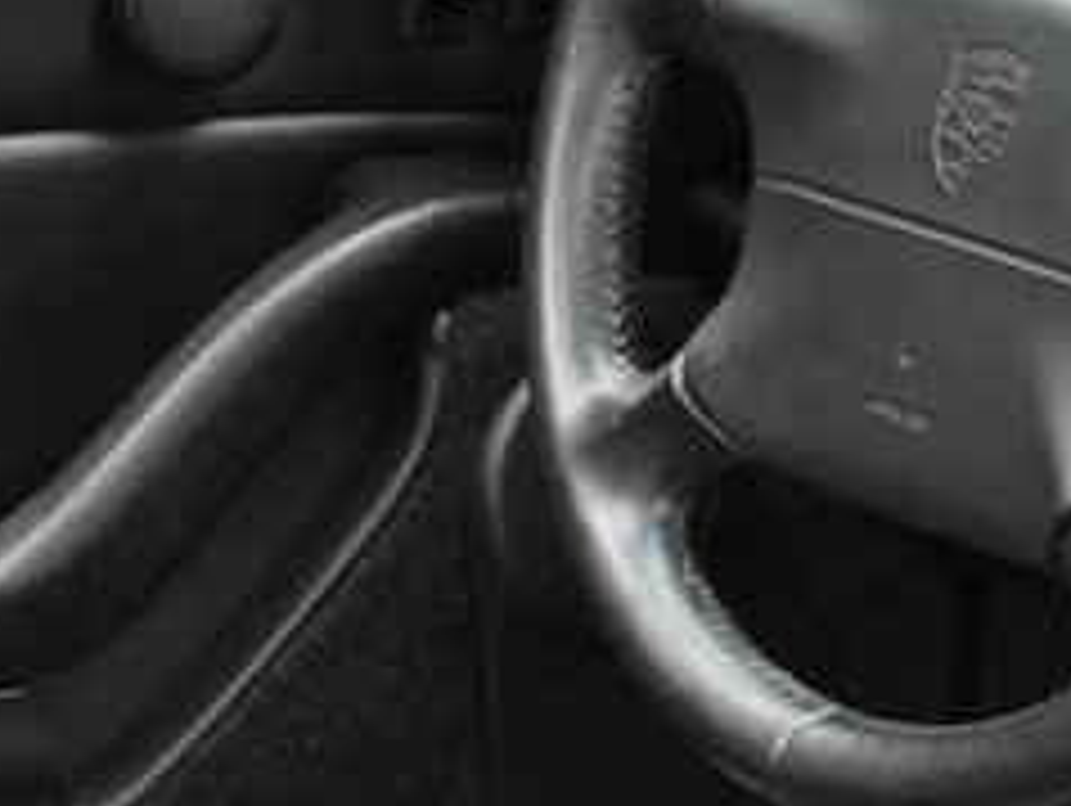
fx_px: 6659
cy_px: 619
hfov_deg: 8.8
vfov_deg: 6.9
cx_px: 2016
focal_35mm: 215
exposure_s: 1/60
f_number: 8
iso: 1000
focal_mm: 52
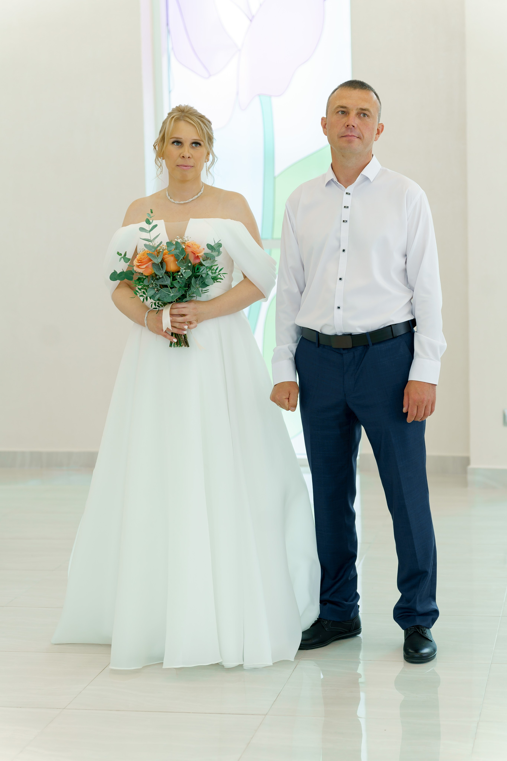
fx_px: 1669
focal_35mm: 79
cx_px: 254
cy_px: 380
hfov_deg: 17.3
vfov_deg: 25.7
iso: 250
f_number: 3.2
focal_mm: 79
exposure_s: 1/125
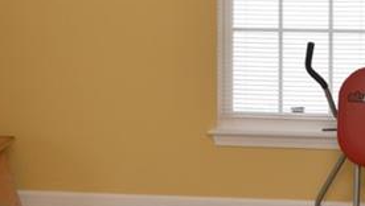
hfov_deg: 22.2
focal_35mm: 93
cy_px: -65
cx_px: 348
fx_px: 901
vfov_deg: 12.6
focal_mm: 16
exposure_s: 1/125
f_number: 5.6
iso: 400
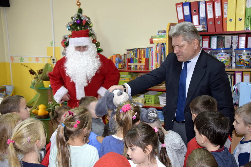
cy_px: 84
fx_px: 314
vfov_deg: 29.9
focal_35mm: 45
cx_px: 126
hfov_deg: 43.6
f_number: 4.2
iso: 1600
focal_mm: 30
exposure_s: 1/60
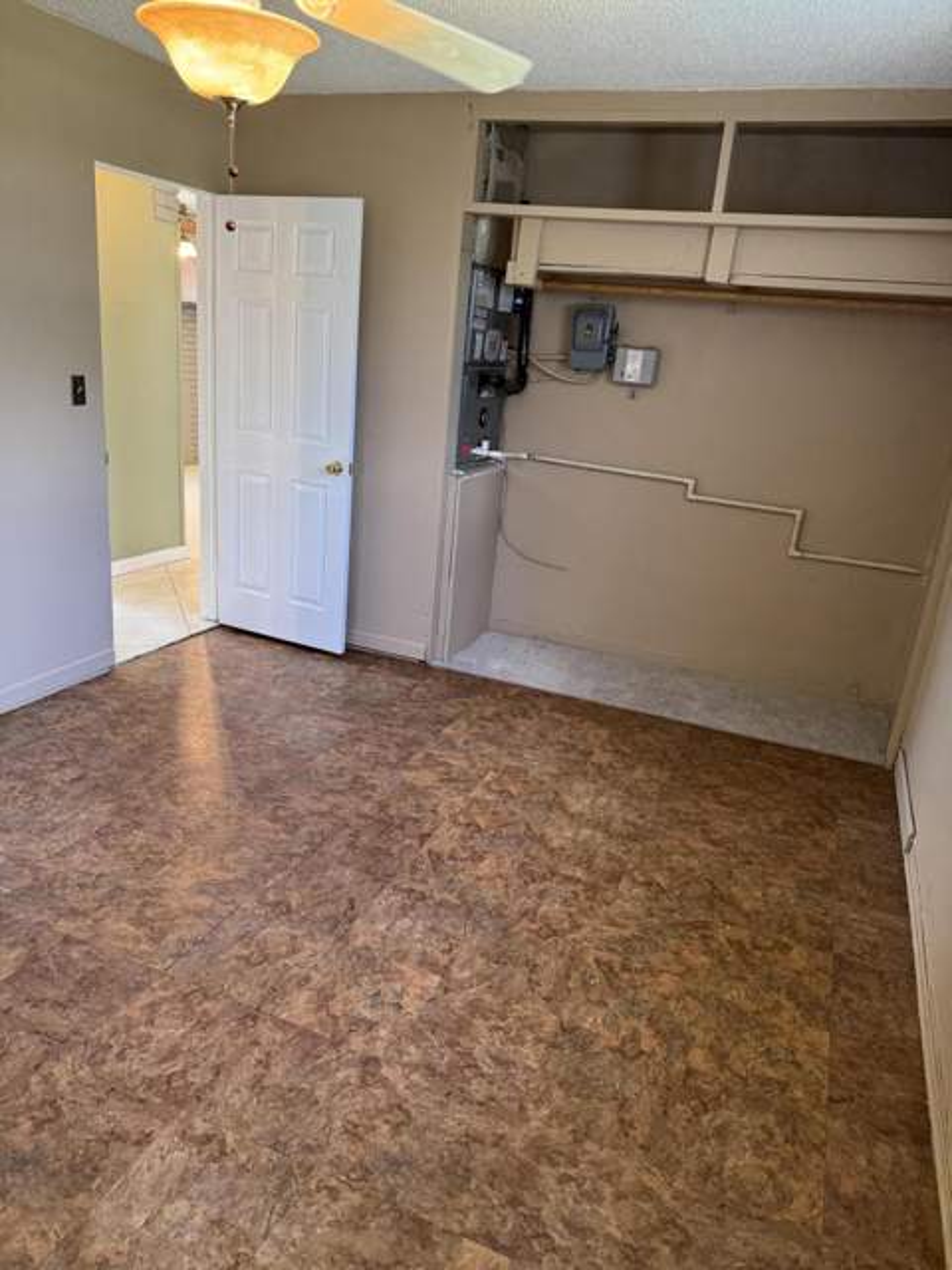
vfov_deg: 71.6
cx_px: 476
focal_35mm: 24
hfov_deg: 56.8
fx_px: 880
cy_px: 635
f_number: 1.78
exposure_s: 1/60
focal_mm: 6.76
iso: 250
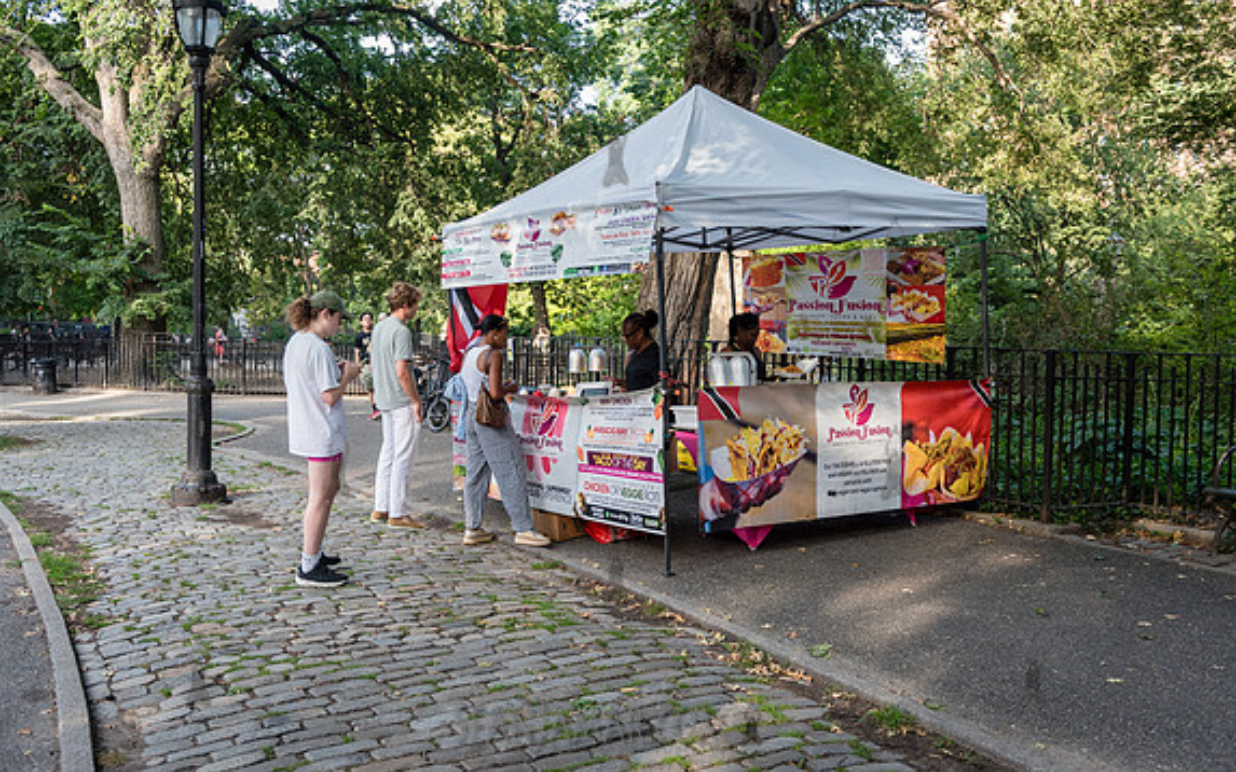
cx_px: 615
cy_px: 357
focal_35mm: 33
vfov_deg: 38.3
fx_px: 1111
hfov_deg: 58.1
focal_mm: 32
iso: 800
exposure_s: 1/320
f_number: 3.5
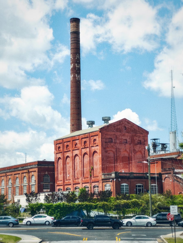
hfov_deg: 19.1
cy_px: 122
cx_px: 92
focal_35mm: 77
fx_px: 543
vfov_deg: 25.3
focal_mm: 9
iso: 32
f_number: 2.8
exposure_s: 1/1024
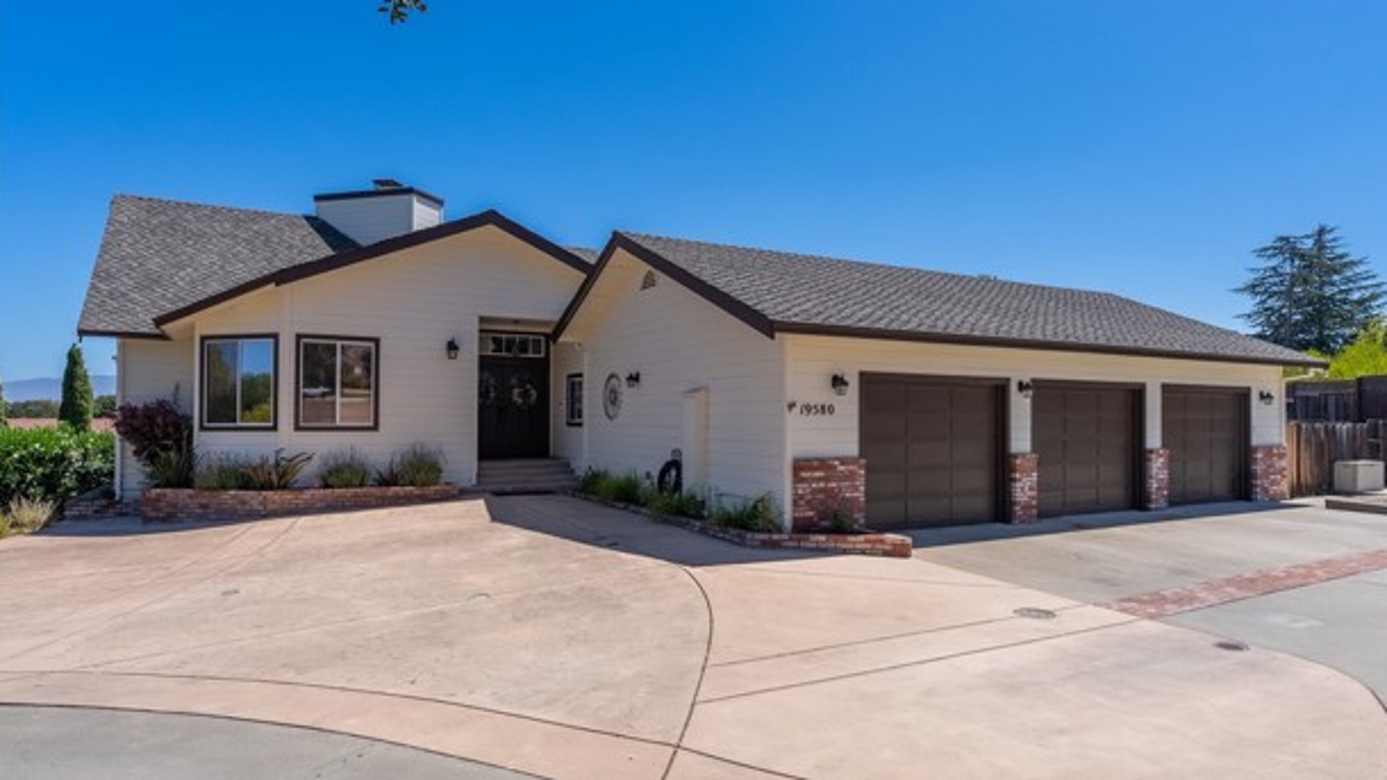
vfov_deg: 51.4
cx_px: 723
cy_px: 408
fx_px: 809
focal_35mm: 22
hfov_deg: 81.2
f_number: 8
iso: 640
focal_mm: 20
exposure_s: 1/8000
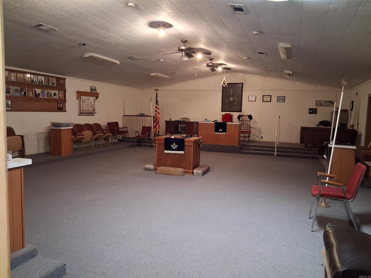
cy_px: 139
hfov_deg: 65.3
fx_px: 289
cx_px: 186
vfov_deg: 51.4
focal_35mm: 27
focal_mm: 4
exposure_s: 1/25
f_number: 1.8
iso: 1000
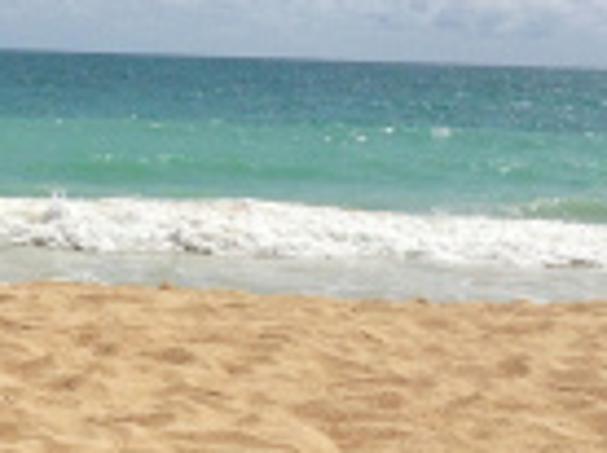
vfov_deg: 10.5
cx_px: -70
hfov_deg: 13.8
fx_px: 2451
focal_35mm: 140
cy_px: 0
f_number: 2.4
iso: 50
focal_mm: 4.12
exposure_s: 1/4926
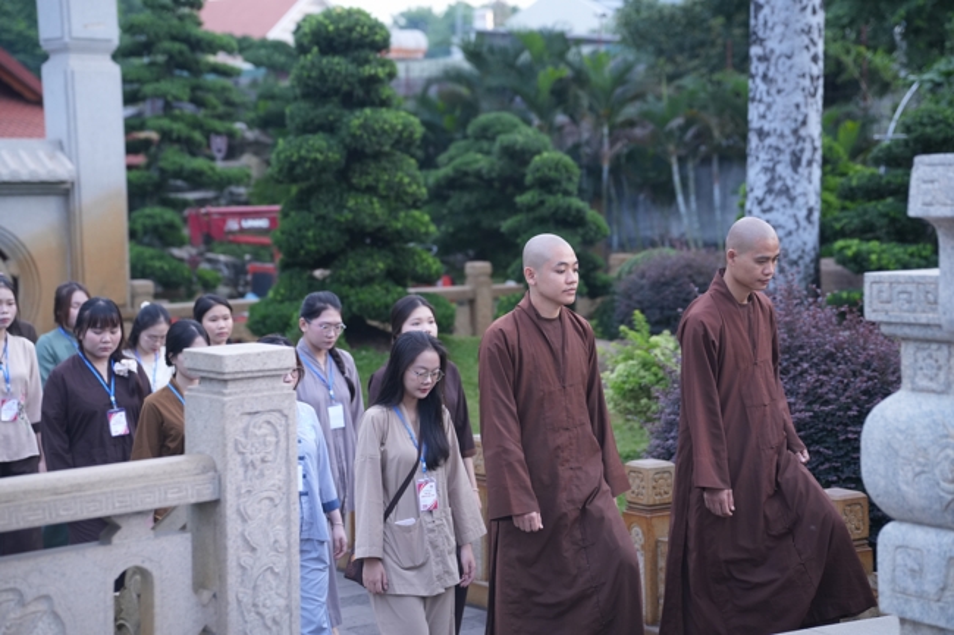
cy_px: 318
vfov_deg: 16.8
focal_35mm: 81
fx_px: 2146
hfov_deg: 25.1
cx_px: 477
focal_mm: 81
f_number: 3.2
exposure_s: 1/250
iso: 1250
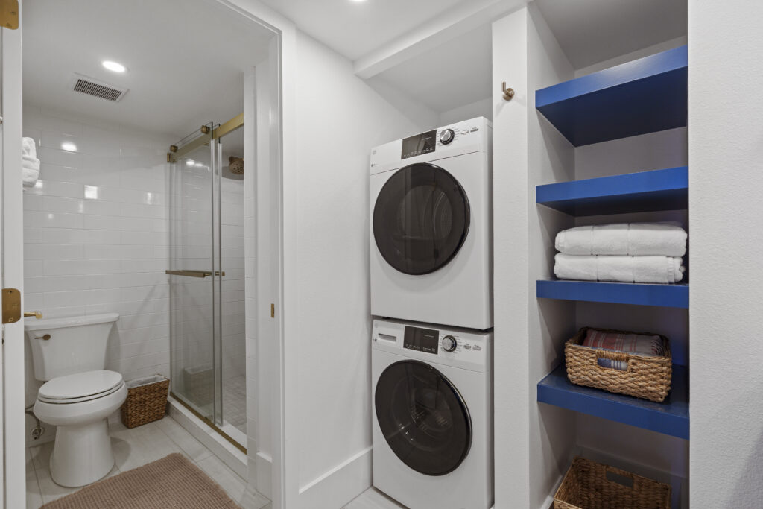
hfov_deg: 96.7
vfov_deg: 73.8
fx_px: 339
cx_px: 382
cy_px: 254
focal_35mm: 16
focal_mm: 16
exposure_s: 1/10
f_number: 8
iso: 100
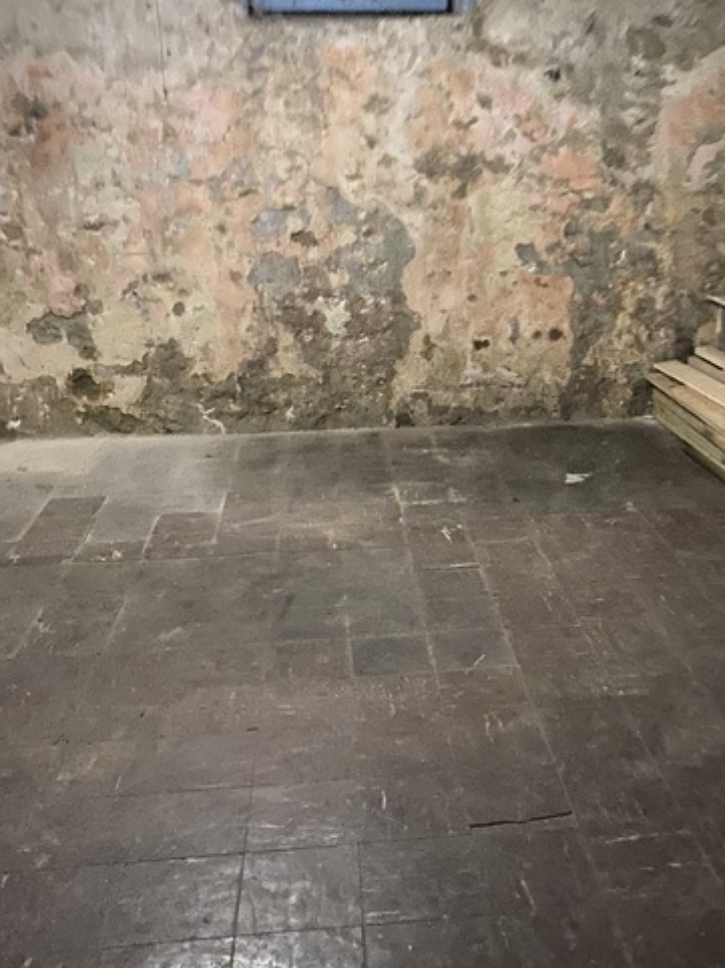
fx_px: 1006
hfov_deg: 39.3
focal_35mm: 36
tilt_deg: -14.2
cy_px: 487
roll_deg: -1.9
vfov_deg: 51.4
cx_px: 460
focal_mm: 4.25
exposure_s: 1/13
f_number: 1.8
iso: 500
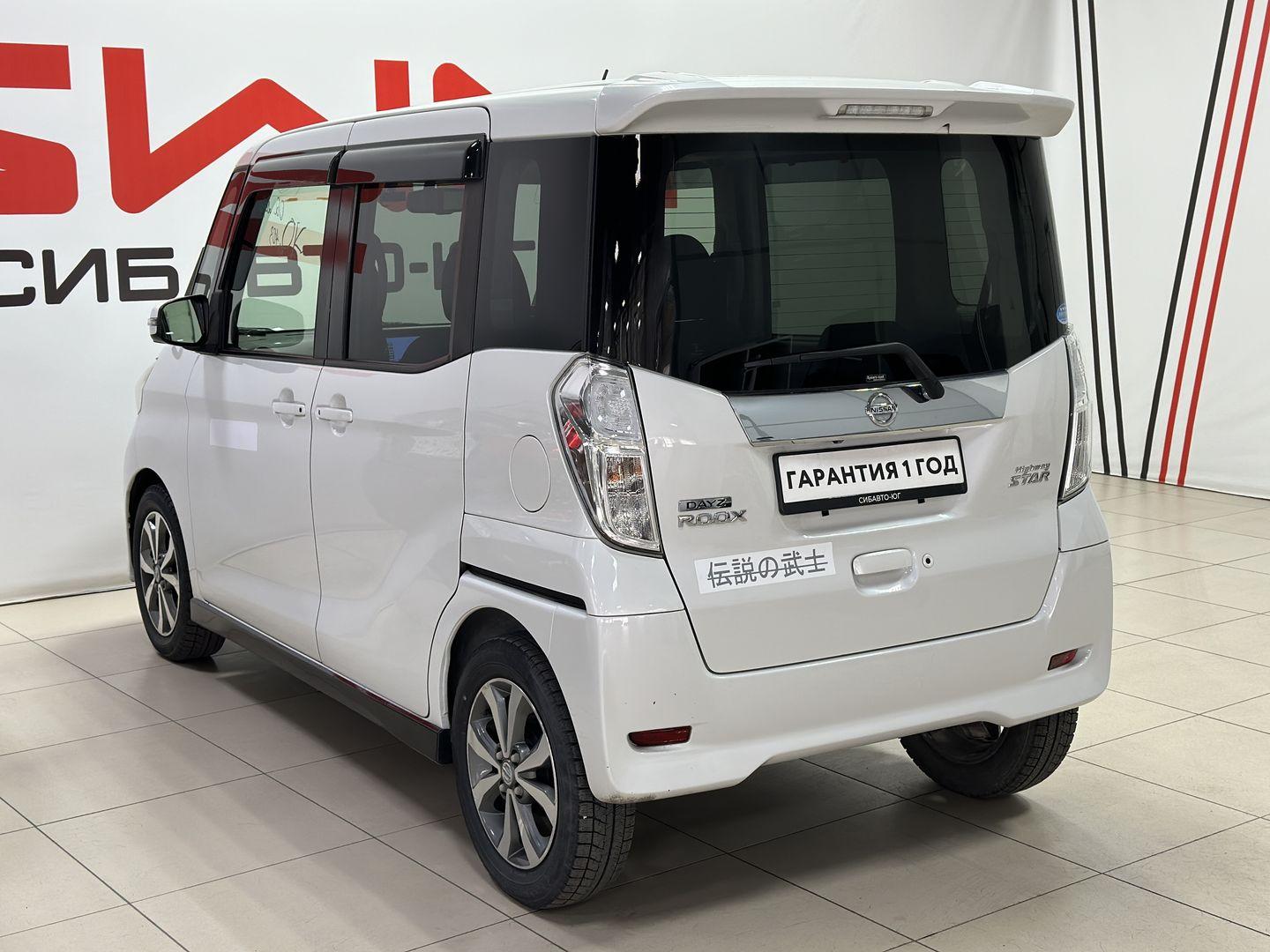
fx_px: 1761
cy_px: 476
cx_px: 635
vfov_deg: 30.3
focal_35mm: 48
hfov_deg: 39.7
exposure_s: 1/100
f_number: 1.78
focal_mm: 6.86
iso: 80
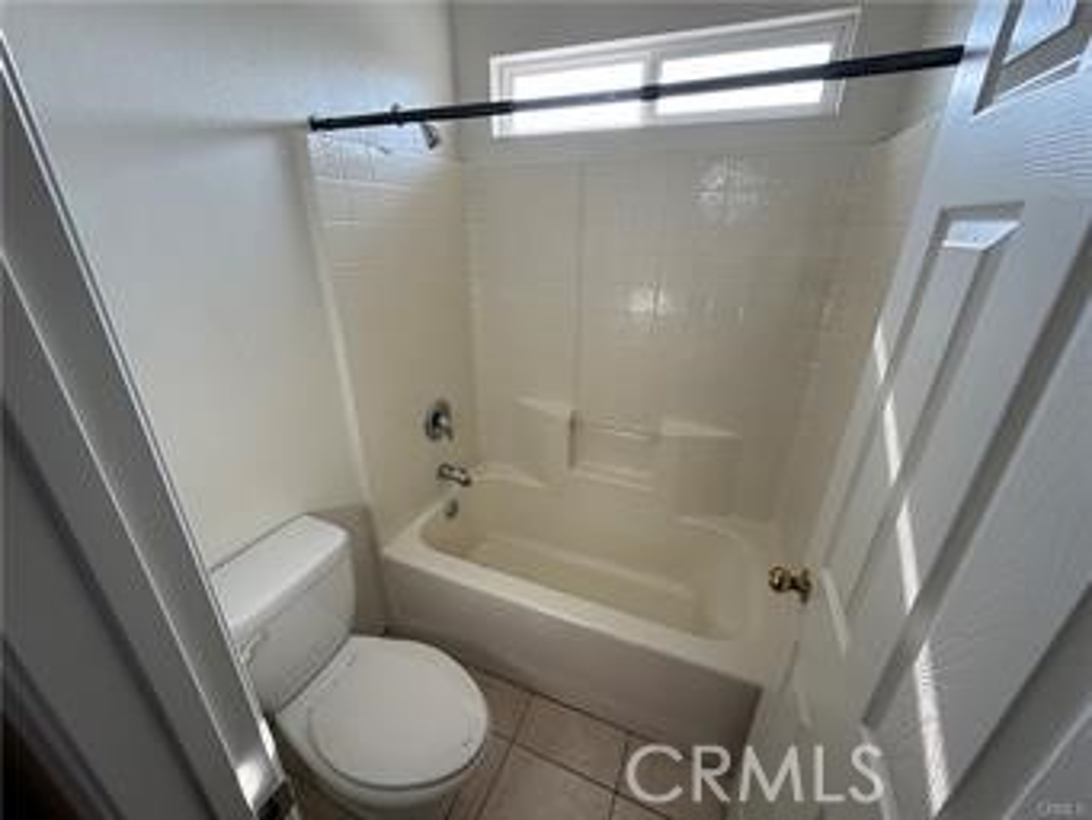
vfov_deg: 85.7
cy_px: 410
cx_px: 546
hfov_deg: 102.0
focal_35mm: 14
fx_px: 442
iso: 100
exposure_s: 1/99
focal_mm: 2.22
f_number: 2.2
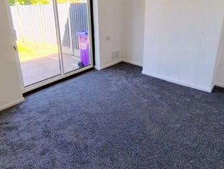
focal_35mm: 27
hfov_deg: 65.3
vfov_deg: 50.5
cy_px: 56
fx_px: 175
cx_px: 107
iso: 105
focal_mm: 1.66
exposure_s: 1/100
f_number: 2.2
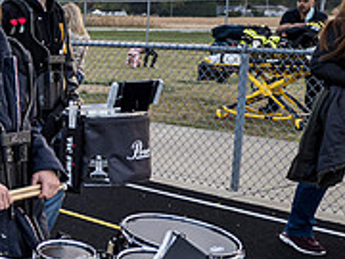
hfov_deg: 22.3
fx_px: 708
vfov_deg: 20.7
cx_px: -182
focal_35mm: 71
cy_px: 116
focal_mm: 11
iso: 250
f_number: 1.7
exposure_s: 1/640
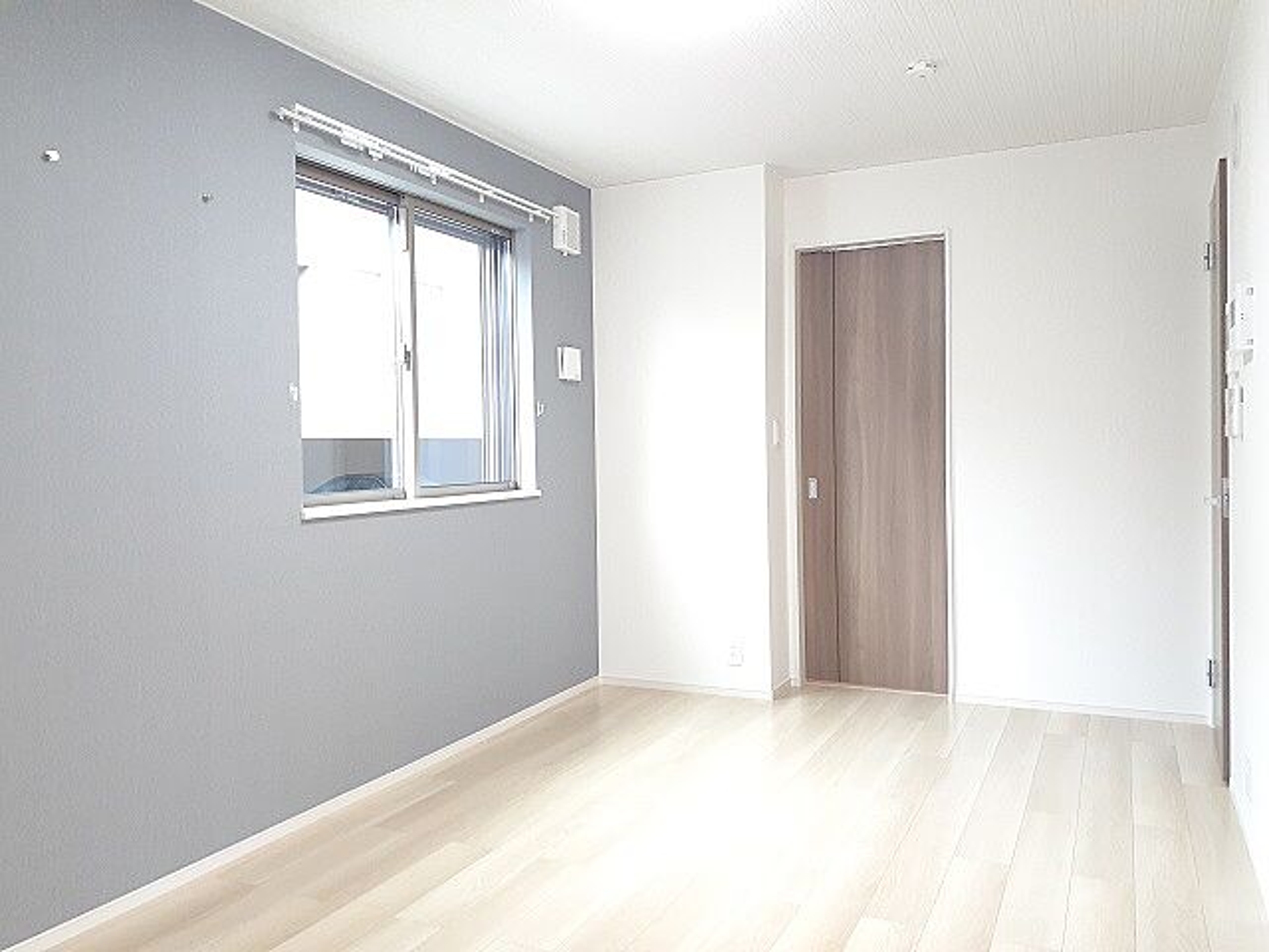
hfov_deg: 65.3
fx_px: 990
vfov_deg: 51.4
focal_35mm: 27
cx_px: 634
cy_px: 476
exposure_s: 1/33
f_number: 1.9
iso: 250
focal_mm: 3.6
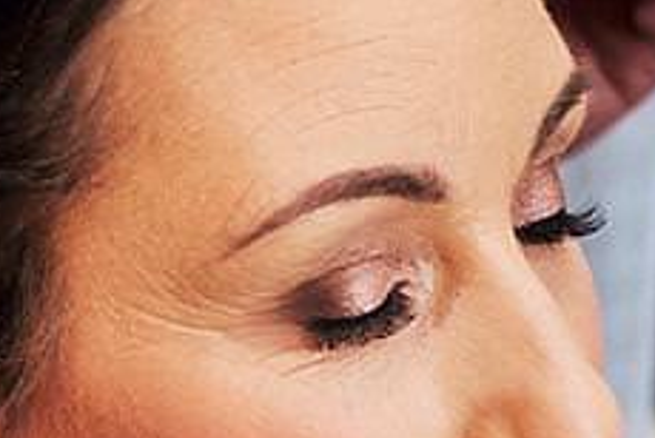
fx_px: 4190
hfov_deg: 8.8
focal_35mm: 230
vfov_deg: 6.0
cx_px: -171
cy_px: 356
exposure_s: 1/640
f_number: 2
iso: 3200
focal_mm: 35
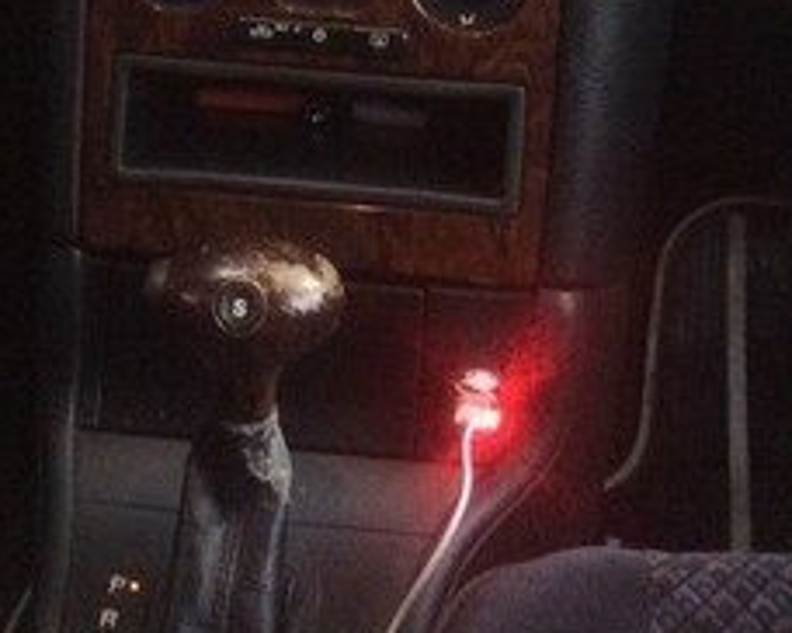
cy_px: -214
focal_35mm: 82
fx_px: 1920
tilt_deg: -15.6
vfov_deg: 17.4
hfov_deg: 23.3
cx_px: 365
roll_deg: -2.8
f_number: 2.2
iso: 320
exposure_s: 1/17
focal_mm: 4.15
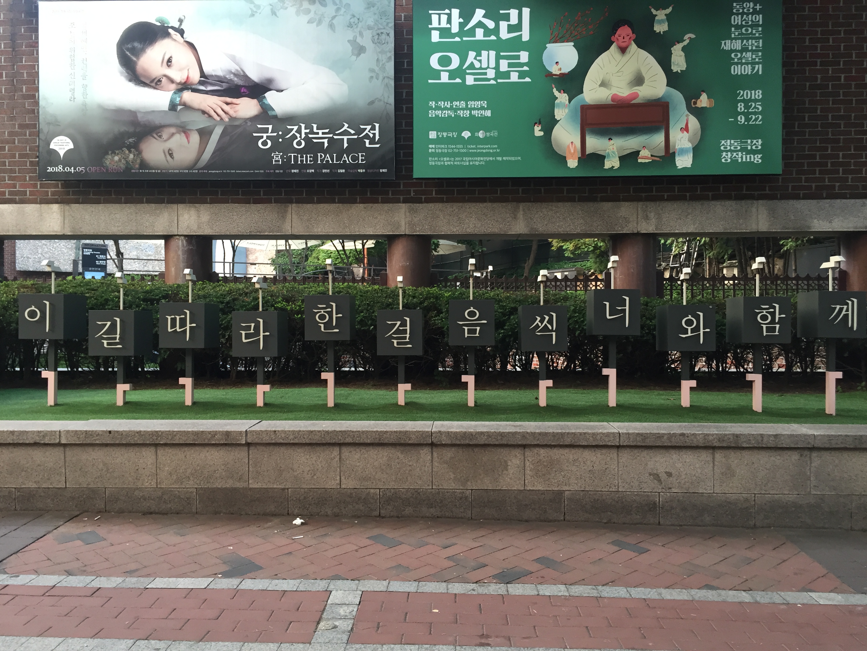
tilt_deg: -0.6
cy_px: 326
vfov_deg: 48.2
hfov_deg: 61.7
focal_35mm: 29
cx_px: 434
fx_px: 726
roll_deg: -1.0
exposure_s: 1/30
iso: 64
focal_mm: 4.15
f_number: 2.2
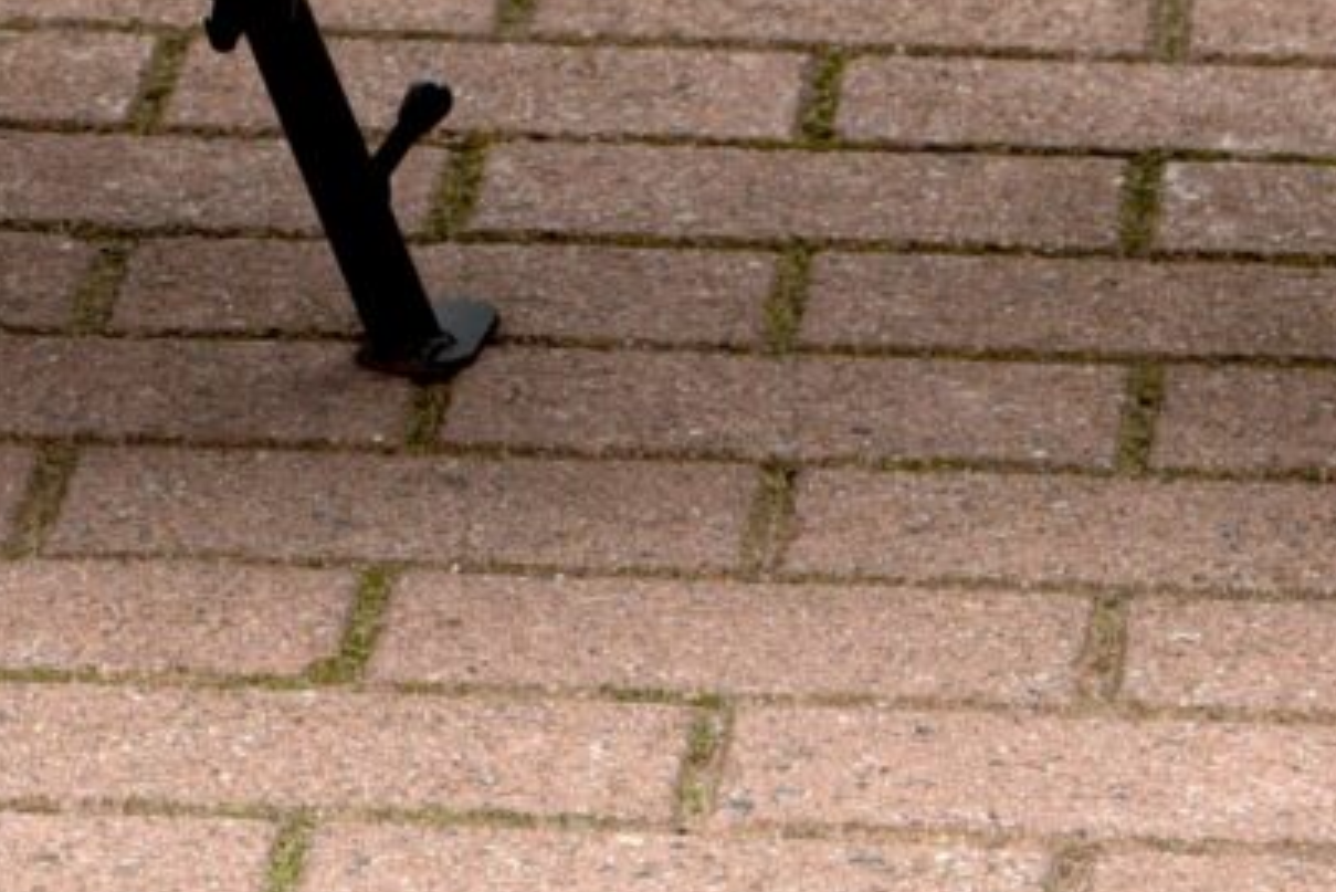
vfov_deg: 3.4
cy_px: -1792
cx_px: -126
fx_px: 14626
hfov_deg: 5.2
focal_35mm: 394
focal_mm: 62
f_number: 5.6
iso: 200
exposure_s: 1/125
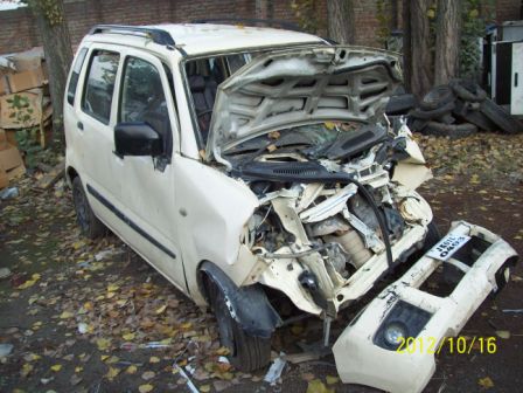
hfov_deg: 51.4
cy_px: 196
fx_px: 544
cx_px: 262
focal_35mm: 36
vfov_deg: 39.7
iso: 112
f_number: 2.7
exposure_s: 1/128
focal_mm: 6
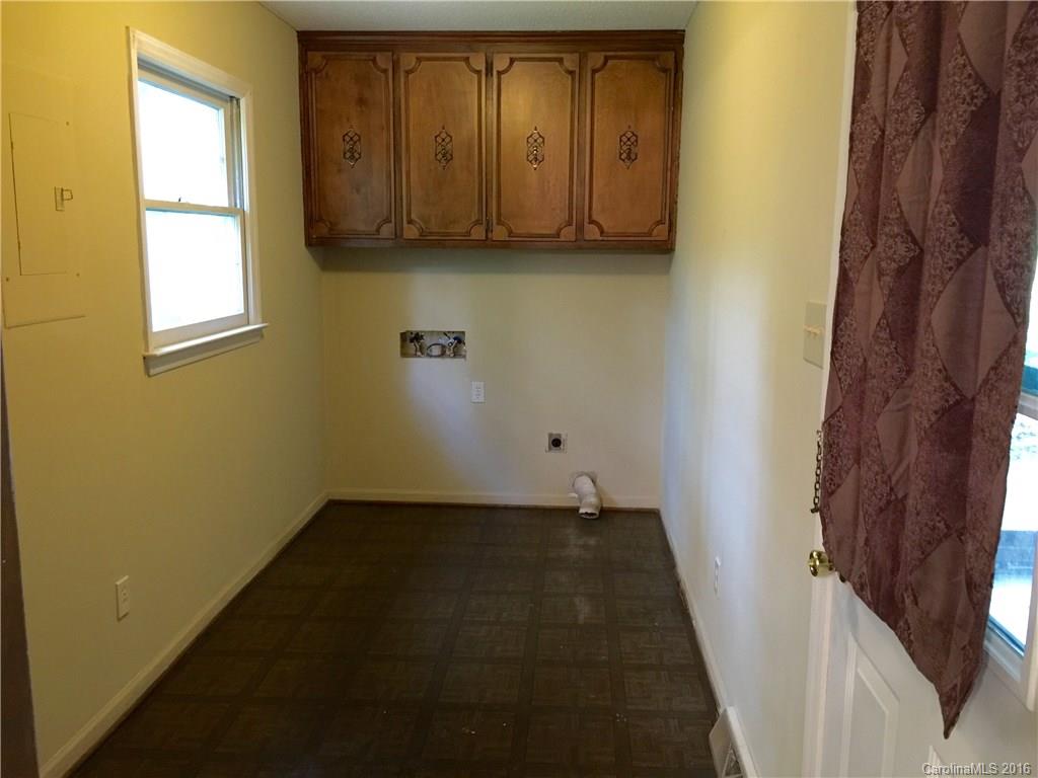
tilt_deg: -10.0
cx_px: 519
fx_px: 870
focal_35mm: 29
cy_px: 389
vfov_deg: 48.2
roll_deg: -1.4
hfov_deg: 61.7
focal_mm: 4.15
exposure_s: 1/10
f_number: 2.2
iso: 100
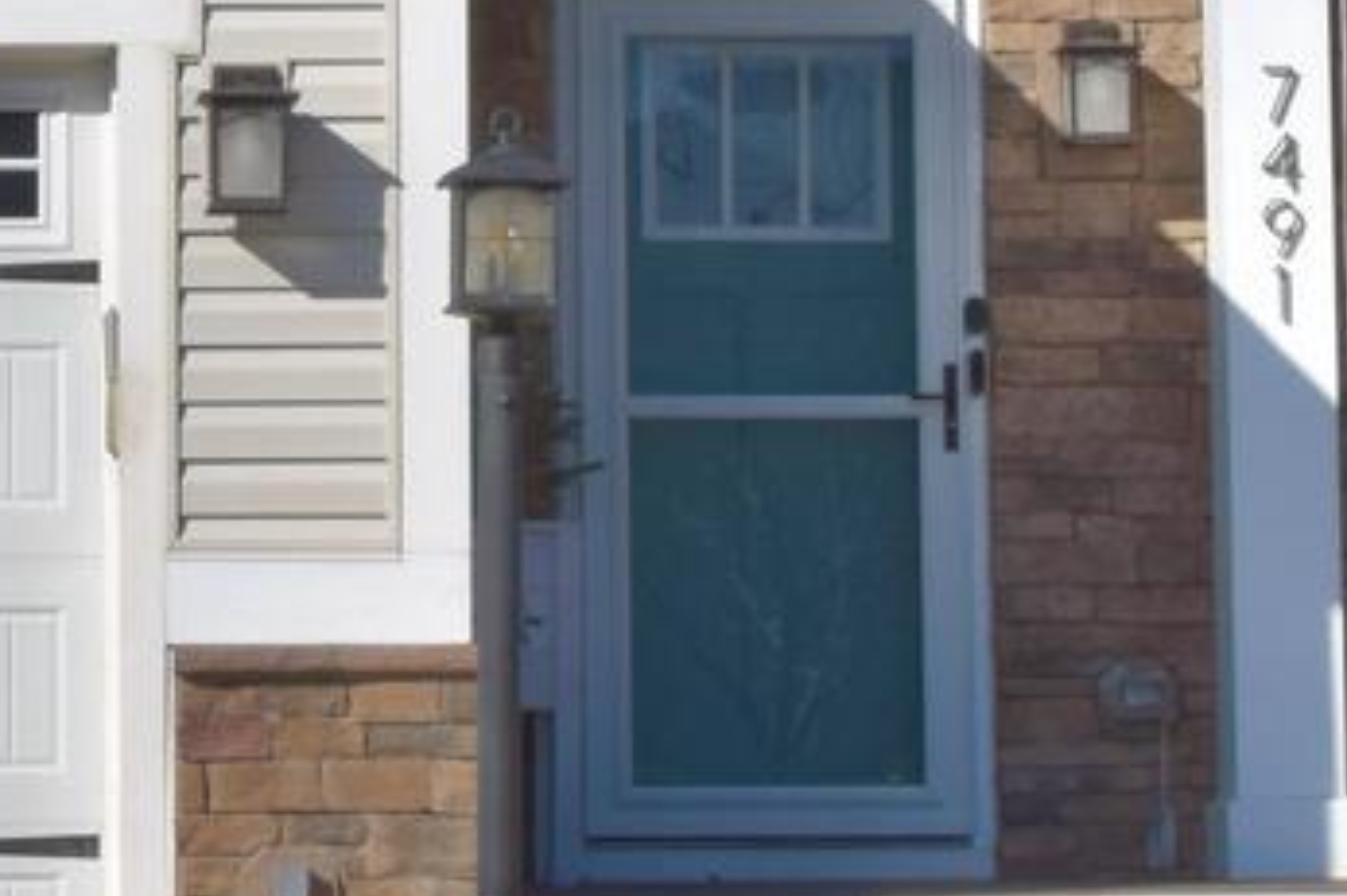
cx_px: 198
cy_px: -498
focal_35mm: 195
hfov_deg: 10.5
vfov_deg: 6.9
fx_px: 7292
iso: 400
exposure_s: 1/640
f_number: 13
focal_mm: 22
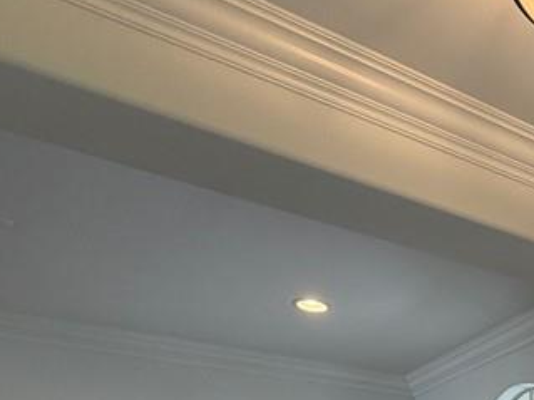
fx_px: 694
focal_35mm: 45
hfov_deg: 33.9
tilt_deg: -3.9
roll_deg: +1.0
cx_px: 643
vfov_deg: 24.8
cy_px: 597
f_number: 2.2
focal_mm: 2.22
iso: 160
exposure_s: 1/120
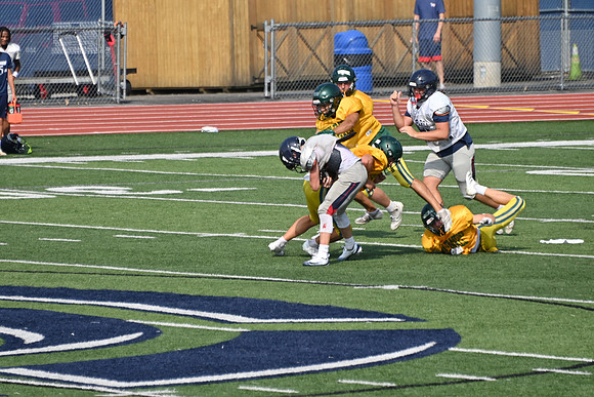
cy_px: 198
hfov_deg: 4.6
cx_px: 297
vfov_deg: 3.1
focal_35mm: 450
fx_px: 7426
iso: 100
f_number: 5.6
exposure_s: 1/800
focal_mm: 300
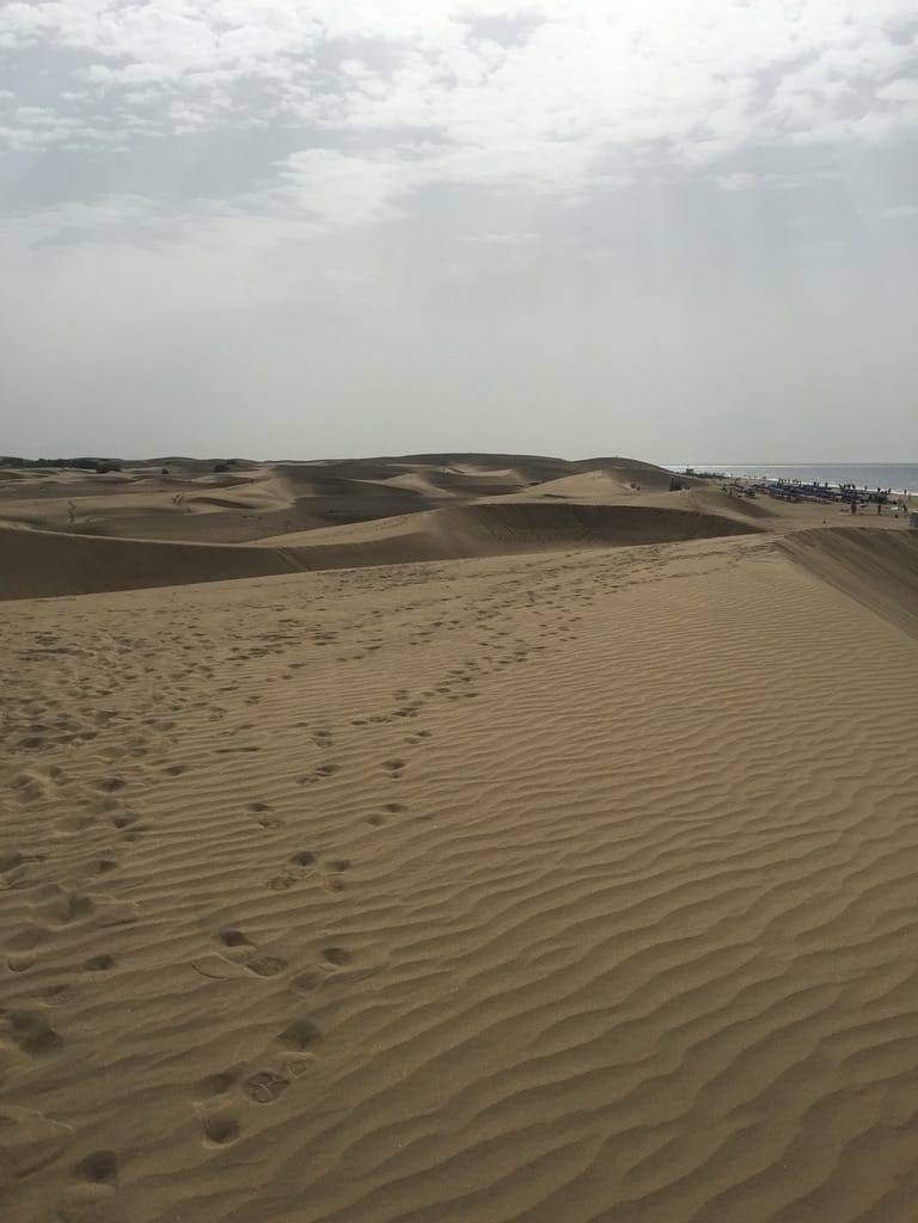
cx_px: 459
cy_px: 612
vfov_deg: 61.7
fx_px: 1025
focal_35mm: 29
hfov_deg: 48.2
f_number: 2.2
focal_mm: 4.15
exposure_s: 1/7937
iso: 32
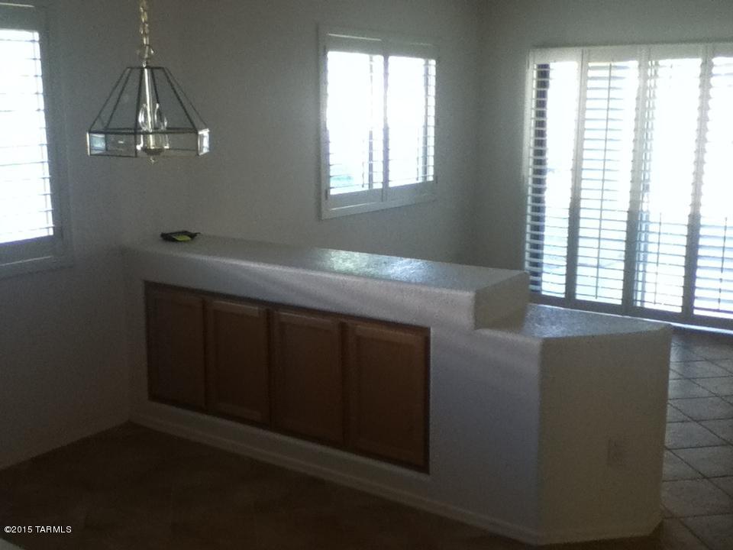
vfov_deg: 44.2
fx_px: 678
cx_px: 366
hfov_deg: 56.8
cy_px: 275
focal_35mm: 32
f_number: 2.4
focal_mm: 3.85
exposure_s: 1/30
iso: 125
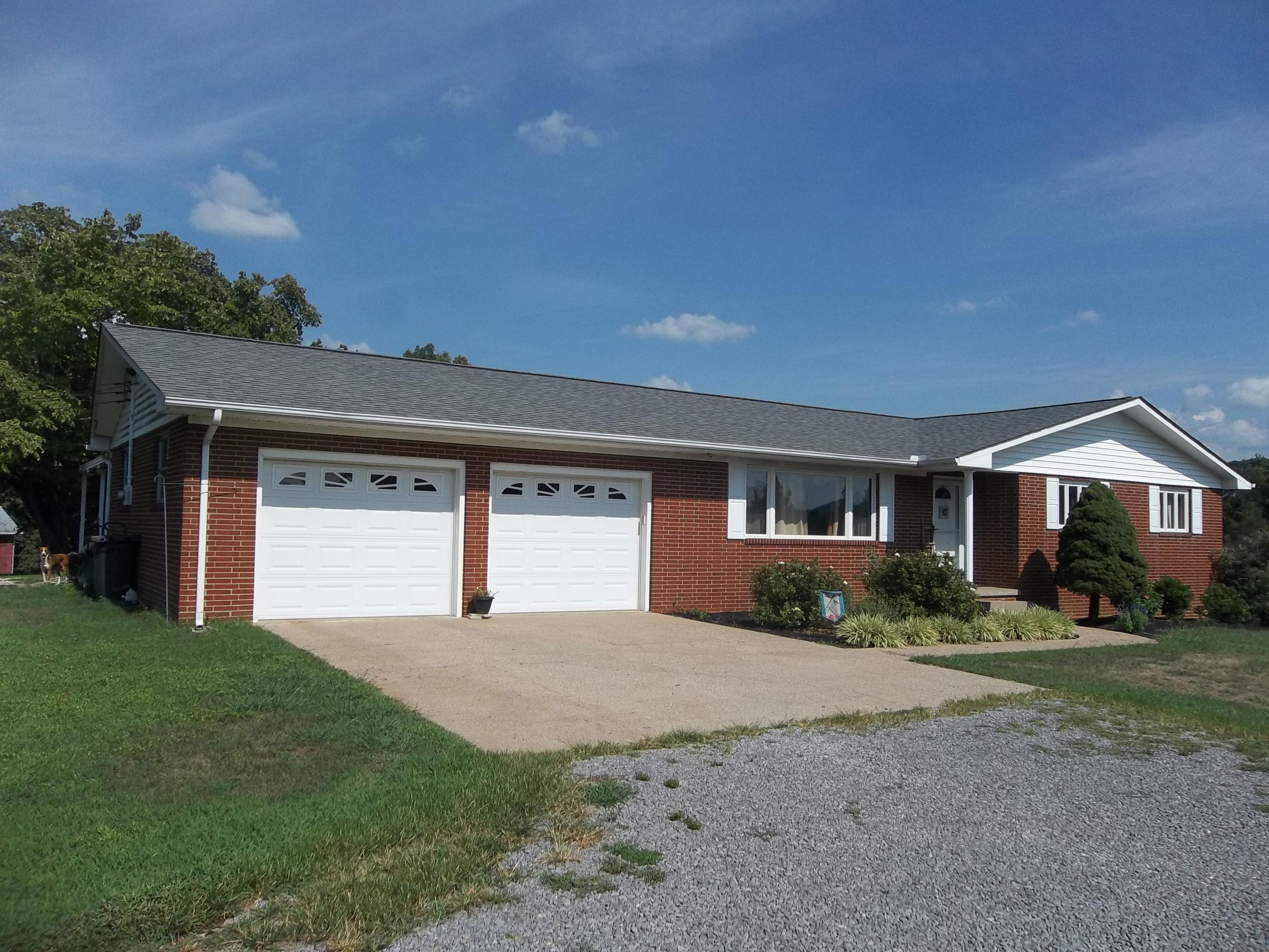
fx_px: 990
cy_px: 476
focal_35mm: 27
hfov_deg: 65.3
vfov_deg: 51.4
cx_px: 634
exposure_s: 1/400
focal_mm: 4.9
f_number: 8.9
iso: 80
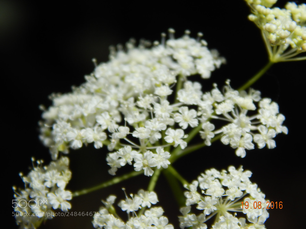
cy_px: 114
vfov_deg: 7.1
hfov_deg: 9.5
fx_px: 1848
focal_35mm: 209
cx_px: 153
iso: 125
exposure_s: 1/640
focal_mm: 37.1
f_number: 5.4
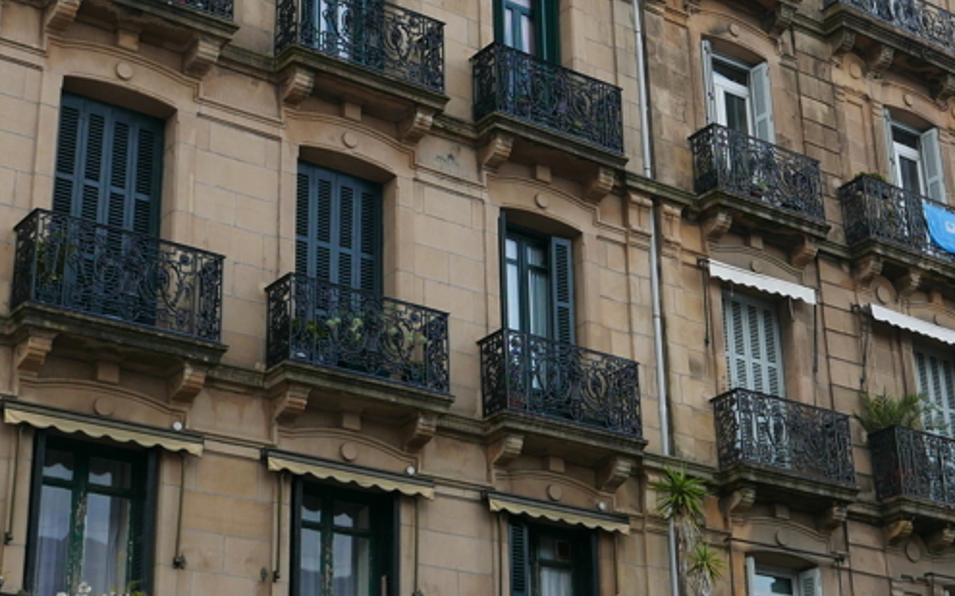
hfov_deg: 27.6
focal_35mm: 74
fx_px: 1925
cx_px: 659
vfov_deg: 17.6
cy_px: 226
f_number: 5.6
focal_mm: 13.4
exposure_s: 1/125
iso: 200
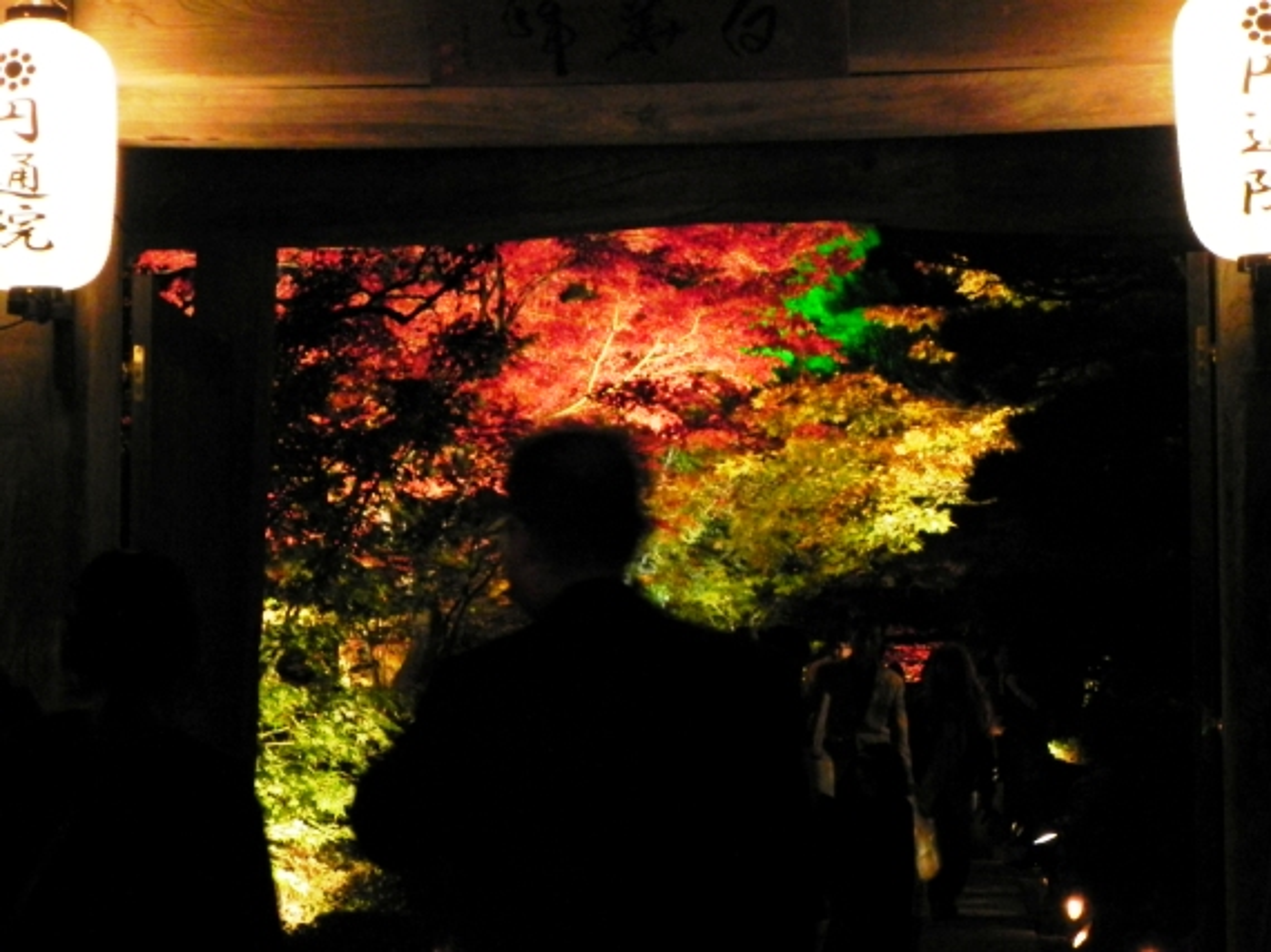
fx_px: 3487
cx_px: 636
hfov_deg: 20.7
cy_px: 476
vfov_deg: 15.6
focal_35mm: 95
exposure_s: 1/30
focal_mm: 16.9
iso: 331
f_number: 4
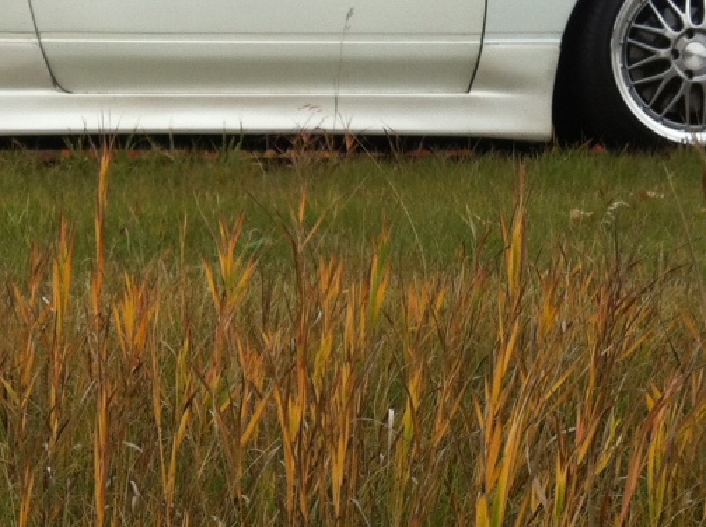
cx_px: 150
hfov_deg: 21.6
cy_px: 324
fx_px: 1832
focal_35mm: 90
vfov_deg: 16.3
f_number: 2.8
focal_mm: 3.85
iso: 80
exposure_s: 1/205
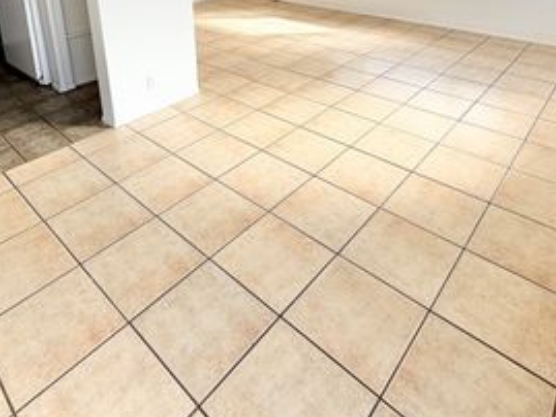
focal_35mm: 26
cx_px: 246
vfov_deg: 47.5
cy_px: 38
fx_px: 418
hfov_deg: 67.1
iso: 40
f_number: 2.2
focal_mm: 2.22
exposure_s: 1/137
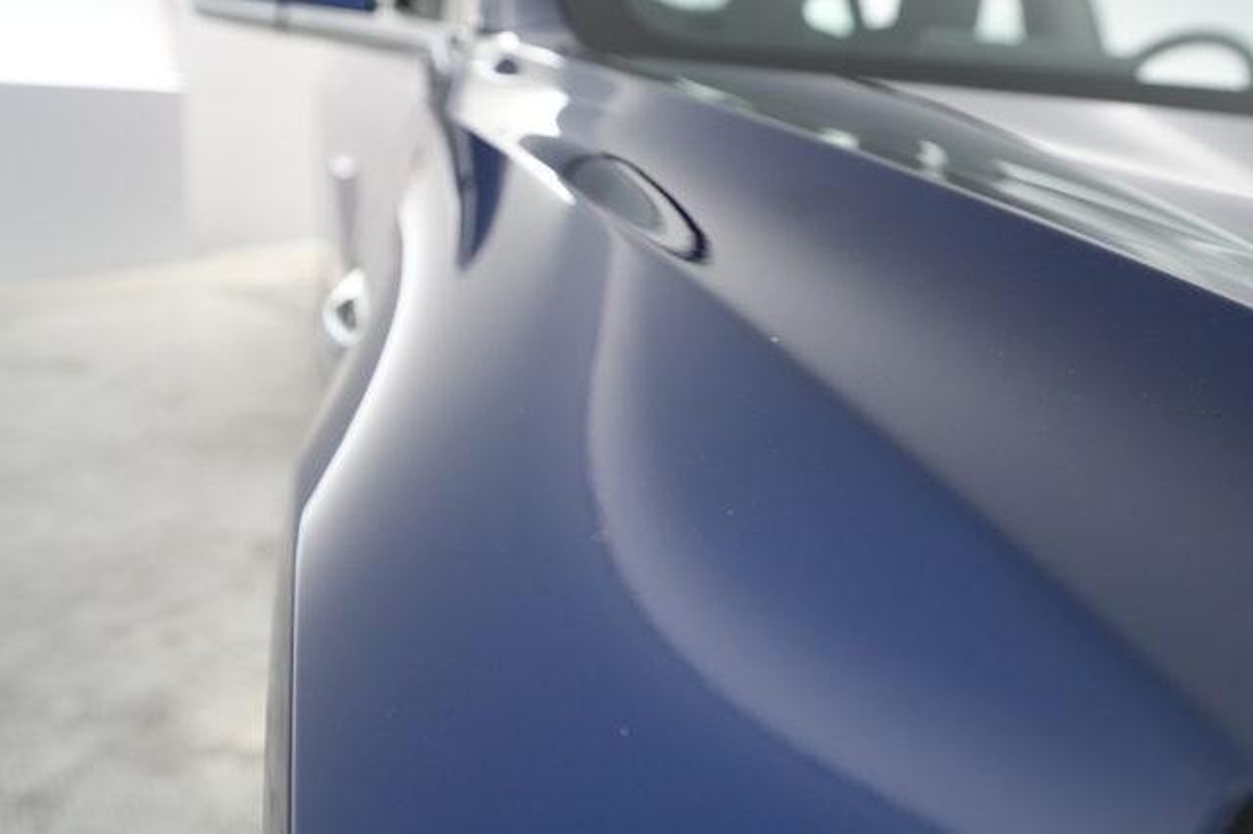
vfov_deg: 46.4
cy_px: 417
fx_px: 974
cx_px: 626
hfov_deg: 65.5
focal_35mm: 28
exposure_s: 1/100
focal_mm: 28
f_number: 4.5
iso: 3200
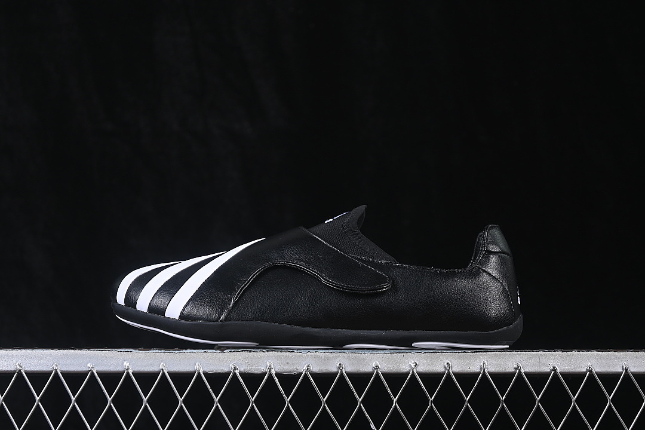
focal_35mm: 75
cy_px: 215
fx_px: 1344
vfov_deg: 18.2
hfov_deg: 27.0
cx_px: 322
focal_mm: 50
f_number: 6.3
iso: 160
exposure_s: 1/60
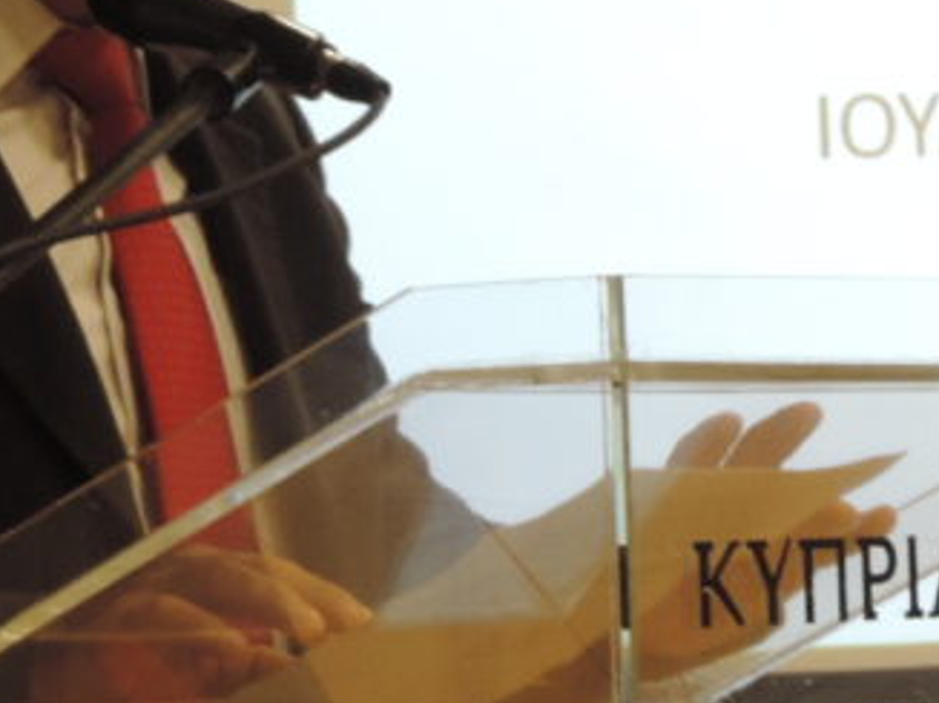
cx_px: 586
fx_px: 7647
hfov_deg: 7.0
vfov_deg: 5.3
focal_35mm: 282
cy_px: 143
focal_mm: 16
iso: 400
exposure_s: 1/30
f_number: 4.1
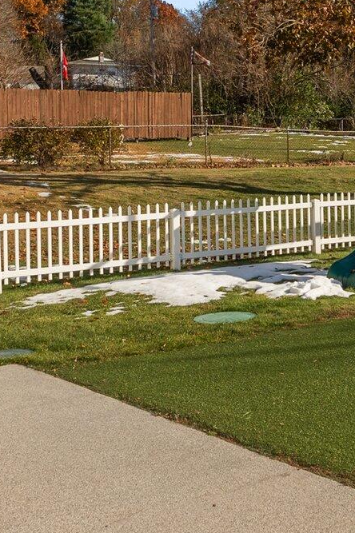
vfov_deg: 31.2
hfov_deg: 20.7
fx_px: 933
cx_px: 371
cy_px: 122
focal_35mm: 63
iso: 400
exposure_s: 1/800
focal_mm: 14
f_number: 9
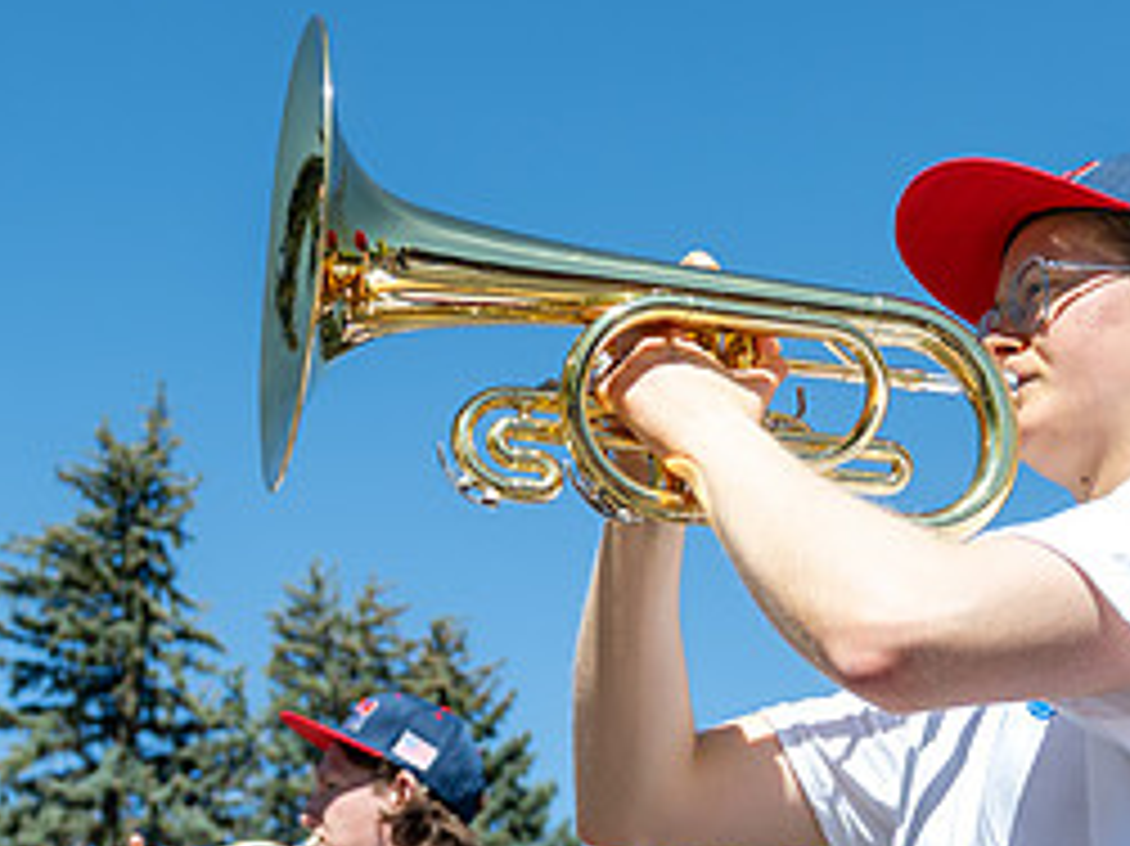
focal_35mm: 73
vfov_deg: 20.1
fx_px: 2382
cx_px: 614
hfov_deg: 26.7
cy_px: 572
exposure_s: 1/1000
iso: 100
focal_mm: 24
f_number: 2.8
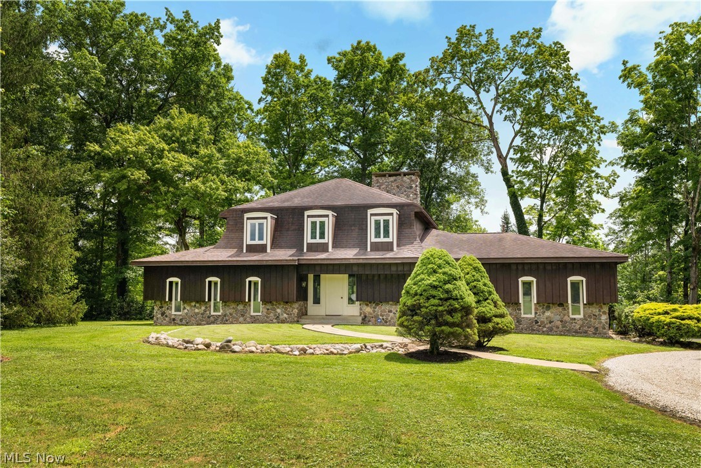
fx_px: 604
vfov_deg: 42.3
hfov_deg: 60.3
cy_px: 234
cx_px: 350
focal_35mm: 31
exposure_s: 1/80
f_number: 8
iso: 400
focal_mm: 31
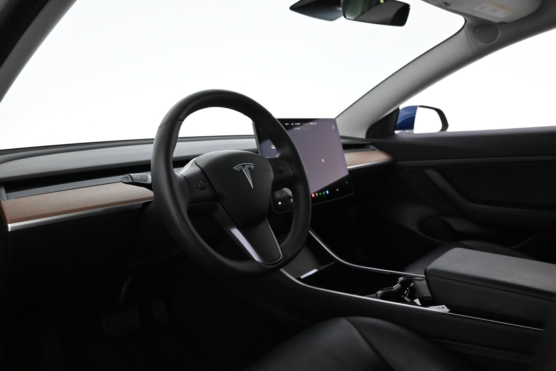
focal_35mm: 29
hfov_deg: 63.2
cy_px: 186
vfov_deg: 44.6
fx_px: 452
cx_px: 278
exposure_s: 1/60
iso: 6400
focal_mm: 19.5
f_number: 4
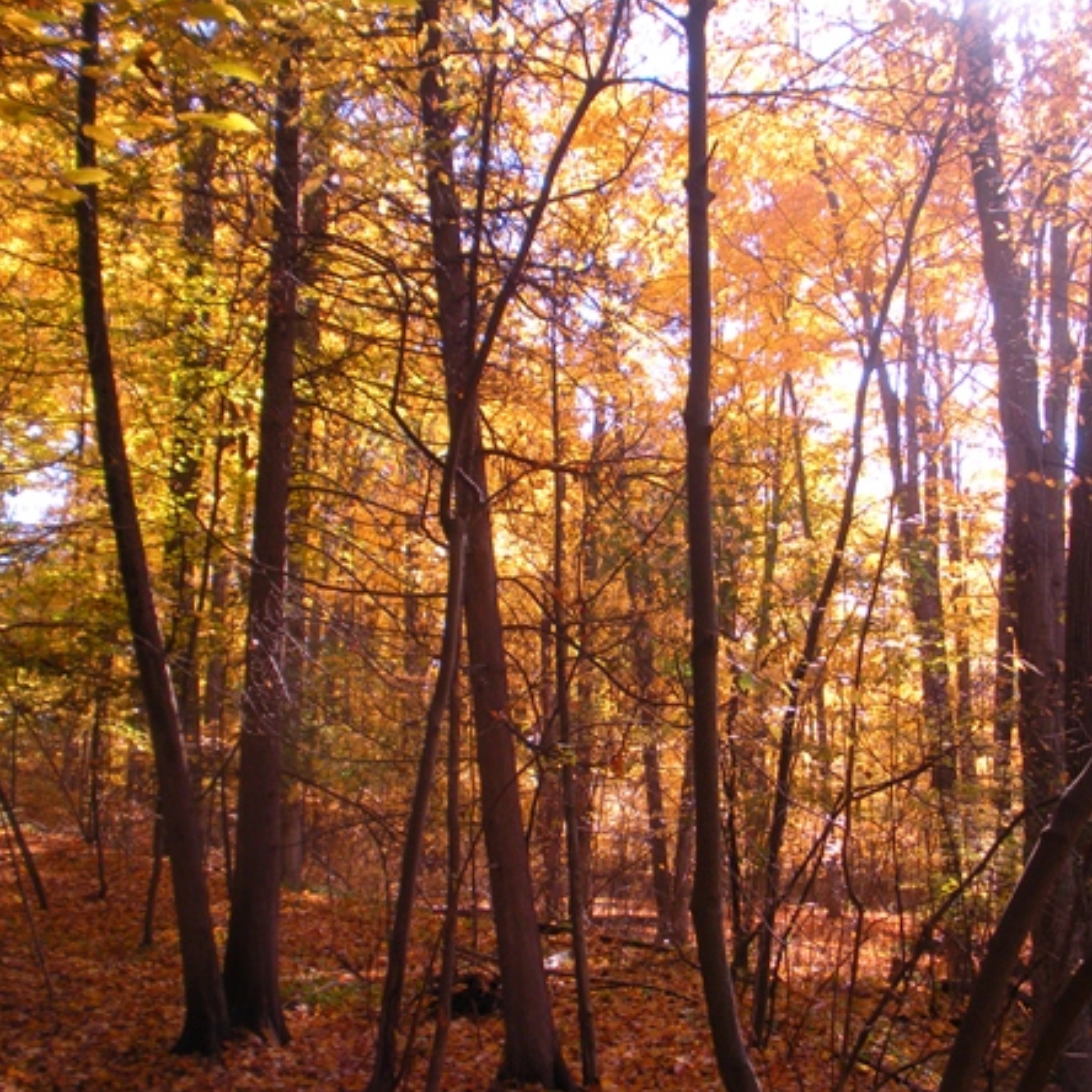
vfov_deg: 39.2
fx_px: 1535
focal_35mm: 43
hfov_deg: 38.9
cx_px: 679
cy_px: 541
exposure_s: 1/120
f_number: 3.5
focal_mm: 6.3
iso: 89
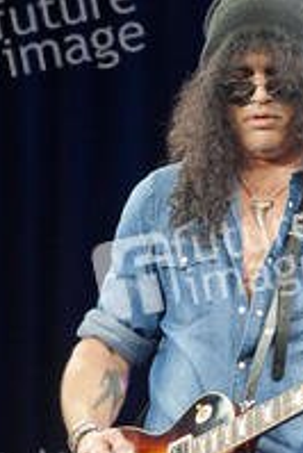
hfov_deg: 3.4
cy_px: 380
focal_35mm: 402
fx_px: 5066
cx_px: 277
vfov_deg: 5.1
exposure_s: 1/200
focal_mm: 200
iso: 1250
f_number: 2.8
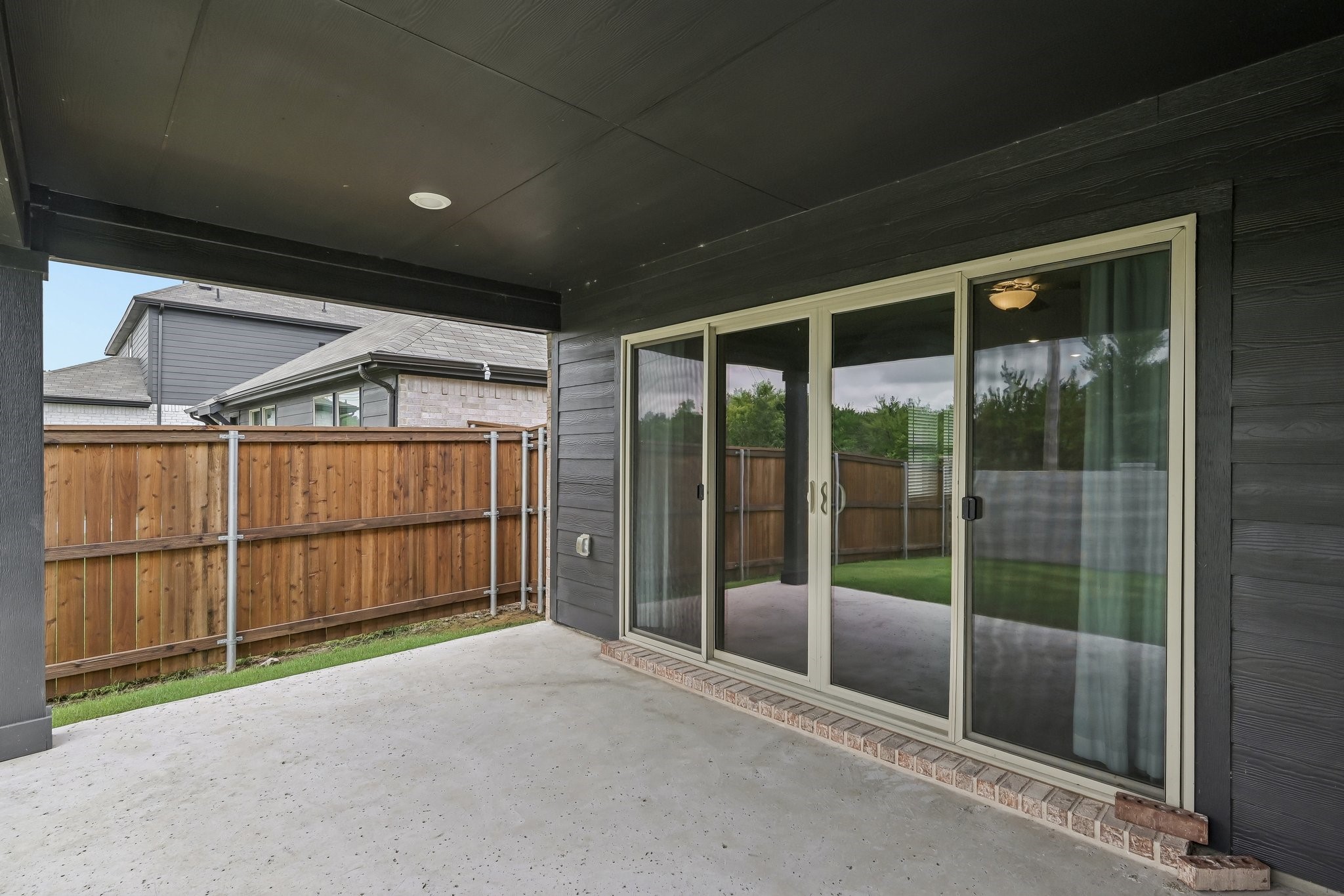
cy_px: 448
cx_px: 672
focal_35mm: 17
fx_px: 635
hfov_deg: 93.3
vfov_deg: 70.4
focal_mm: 17
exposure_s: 1/320
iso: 400
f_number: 8
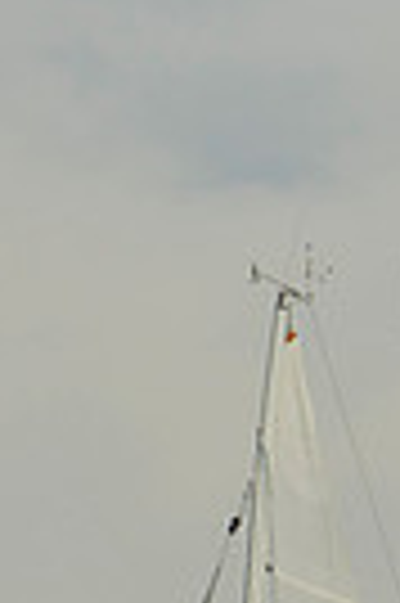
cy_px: 936
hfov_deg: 4.5
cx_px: 178
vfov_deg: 6.7
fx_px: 5079
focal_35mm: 304
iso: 200
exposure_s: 1/1250
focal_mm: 70
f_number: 9
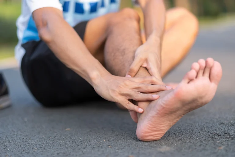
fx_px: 548
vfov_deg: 16.3
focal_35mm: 84
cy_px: 78
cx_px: 118
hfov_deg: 24.2
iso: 200
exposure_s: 1/1700
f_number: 1.4
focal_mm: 56
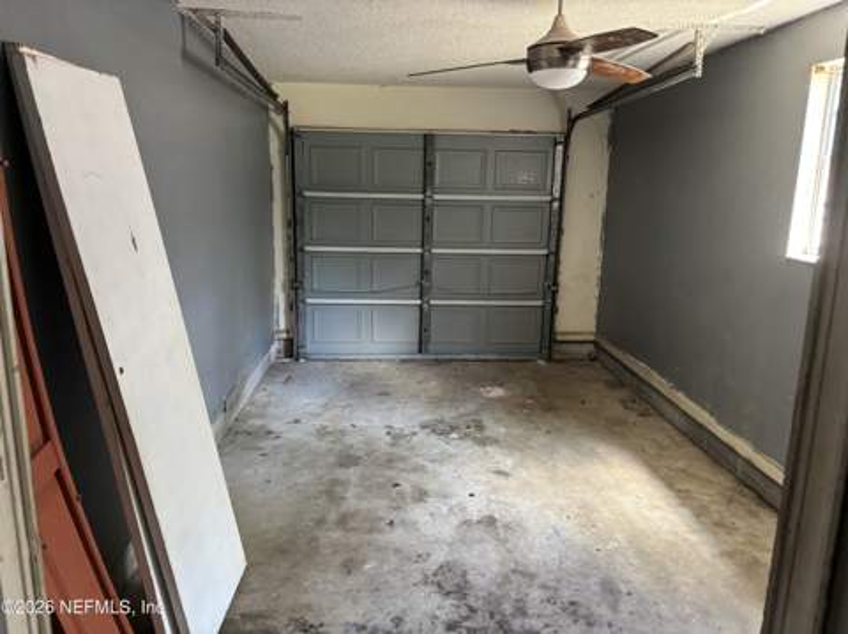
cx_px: 424
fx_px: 636
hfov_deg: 67.4
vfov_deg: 53.0
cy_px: 317
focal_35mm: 26
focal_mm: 5.96
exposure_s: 1/60
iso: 320
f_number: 1.6
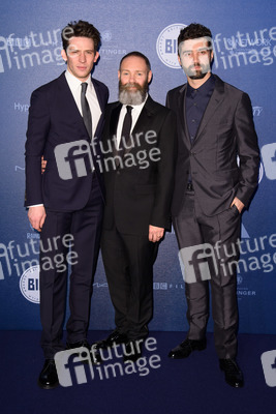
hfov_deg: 27.0
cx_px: 138
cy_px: 207
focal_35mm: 50
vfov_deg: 39.6
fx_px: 574
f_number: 5.6
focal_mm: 50
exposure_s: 1/250
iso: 800
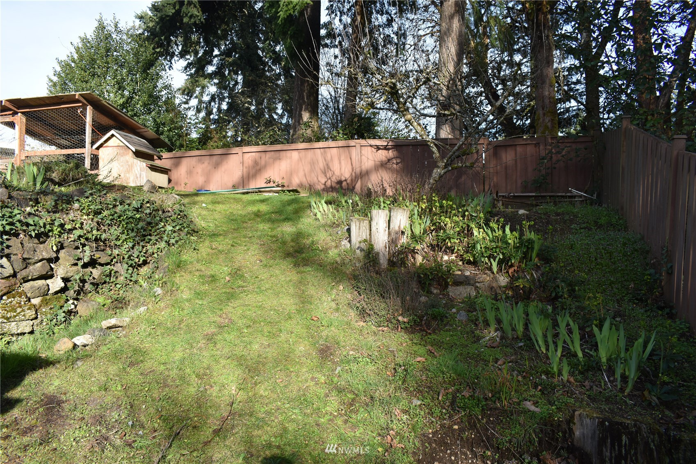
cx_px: 348
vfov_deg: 47.9
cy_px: 232
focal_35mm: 27
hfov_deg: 67.4
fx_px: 522
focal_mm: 18
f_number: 8
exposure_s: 1/250
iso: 200
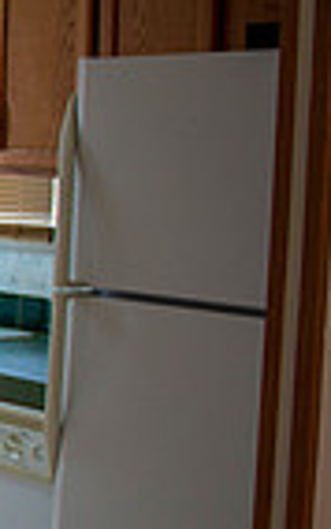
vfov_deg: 20.0
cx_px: -718
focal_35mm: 104
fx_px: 1498
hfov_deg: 9.4
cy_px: 266
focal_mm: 24
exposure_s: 1/200
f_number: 2.8
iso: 200
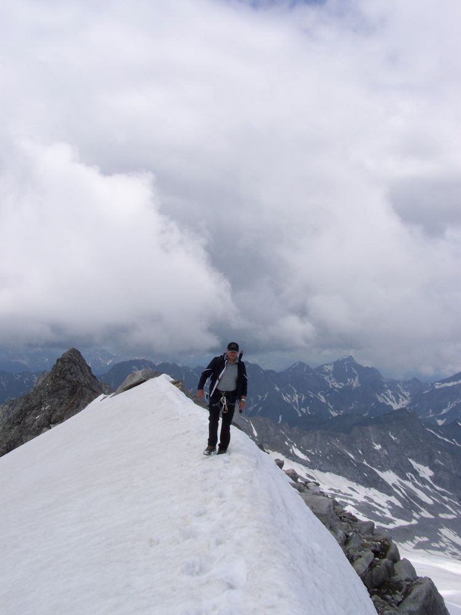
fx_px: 675
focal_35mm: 38
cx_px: 230
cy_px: 308
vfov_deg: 49.0
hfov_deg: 37.7
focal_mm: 6.3
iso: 64
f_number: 5.6
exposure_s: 1/640
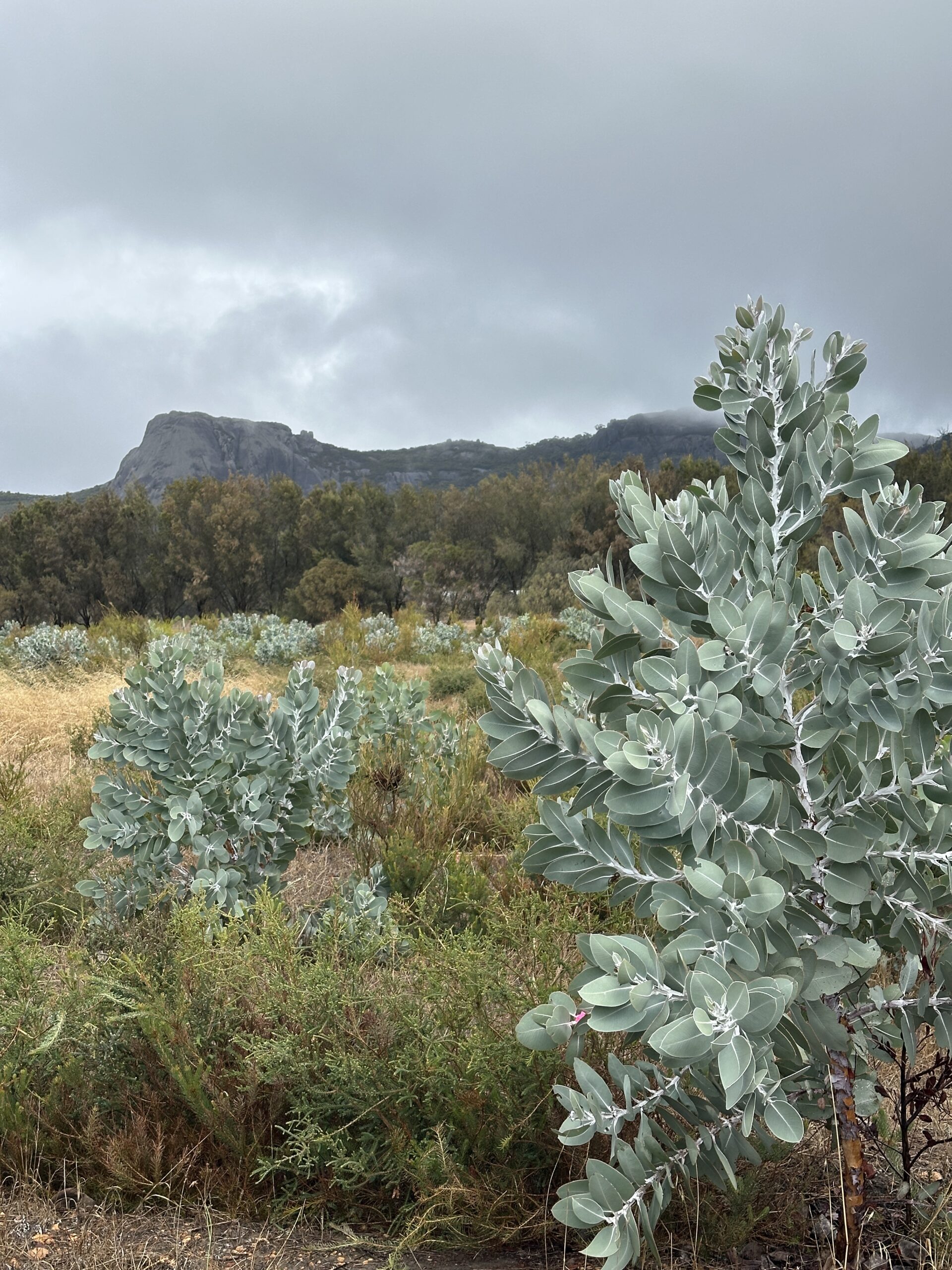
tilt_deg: +3.2
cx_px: 476
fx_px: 1760
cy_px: 635
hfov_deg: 30.3
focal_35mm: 48
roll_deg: -0.3
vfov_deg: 39.7
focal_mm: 6.86
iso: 64
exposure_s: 1/3058
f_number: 1.78
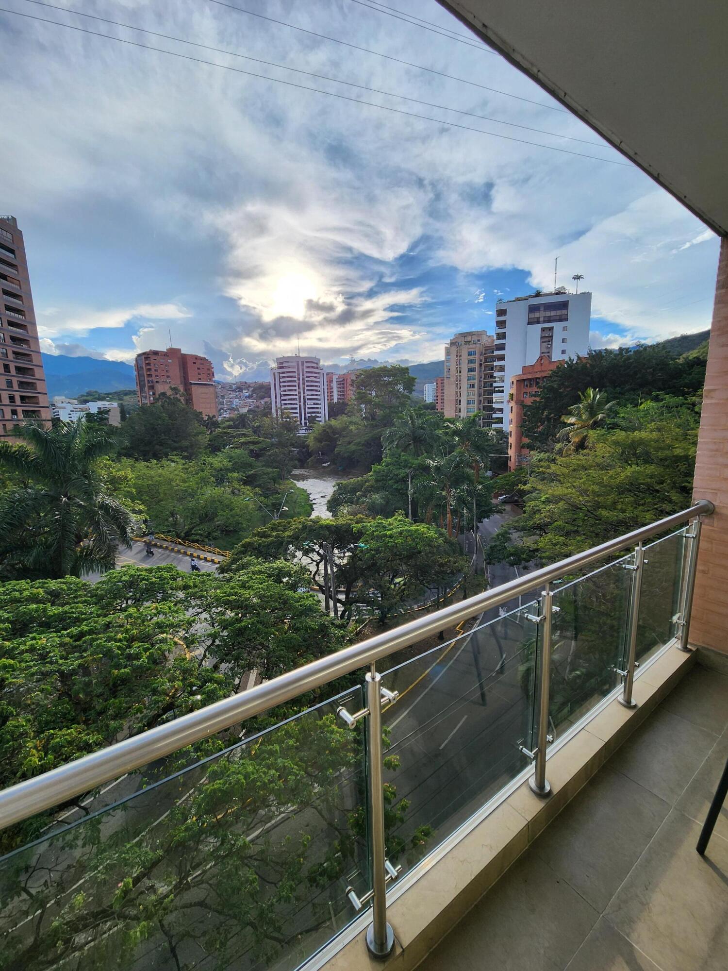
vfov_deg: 106.2
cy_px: 486
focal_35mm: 13
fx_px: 365
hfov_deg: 89.9
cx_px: 364
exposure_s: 1/1252
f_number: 2.2
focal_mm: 2.2
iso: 50
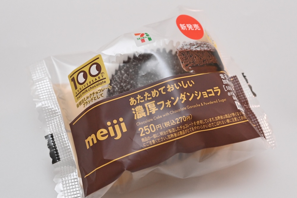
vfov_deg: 22.6
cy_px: 99
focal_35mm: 60
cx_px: 148
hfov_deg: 33.4
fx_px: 495
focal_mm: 60
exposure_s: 1/160
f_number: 9
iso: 6400
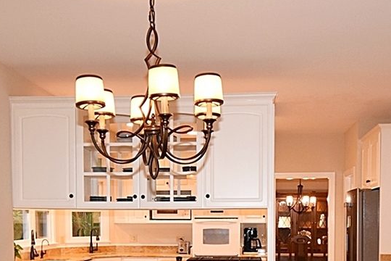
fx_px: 489
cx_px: 206
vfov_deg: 28.4
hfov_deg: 43.6
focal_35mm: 45
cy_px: 247
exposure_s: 1/60
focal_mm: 10
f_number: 4.5
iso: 800
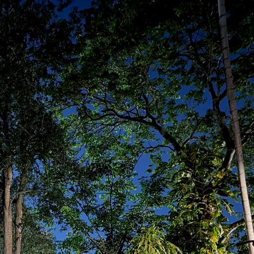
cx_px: 44
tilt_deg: -1.4
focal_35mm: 52
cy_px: 303
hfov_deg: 31.8
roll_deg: -2.1
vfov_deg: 28.6
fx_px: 432
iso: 2500
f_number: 1.78
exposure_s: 1/9
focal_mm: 6.76
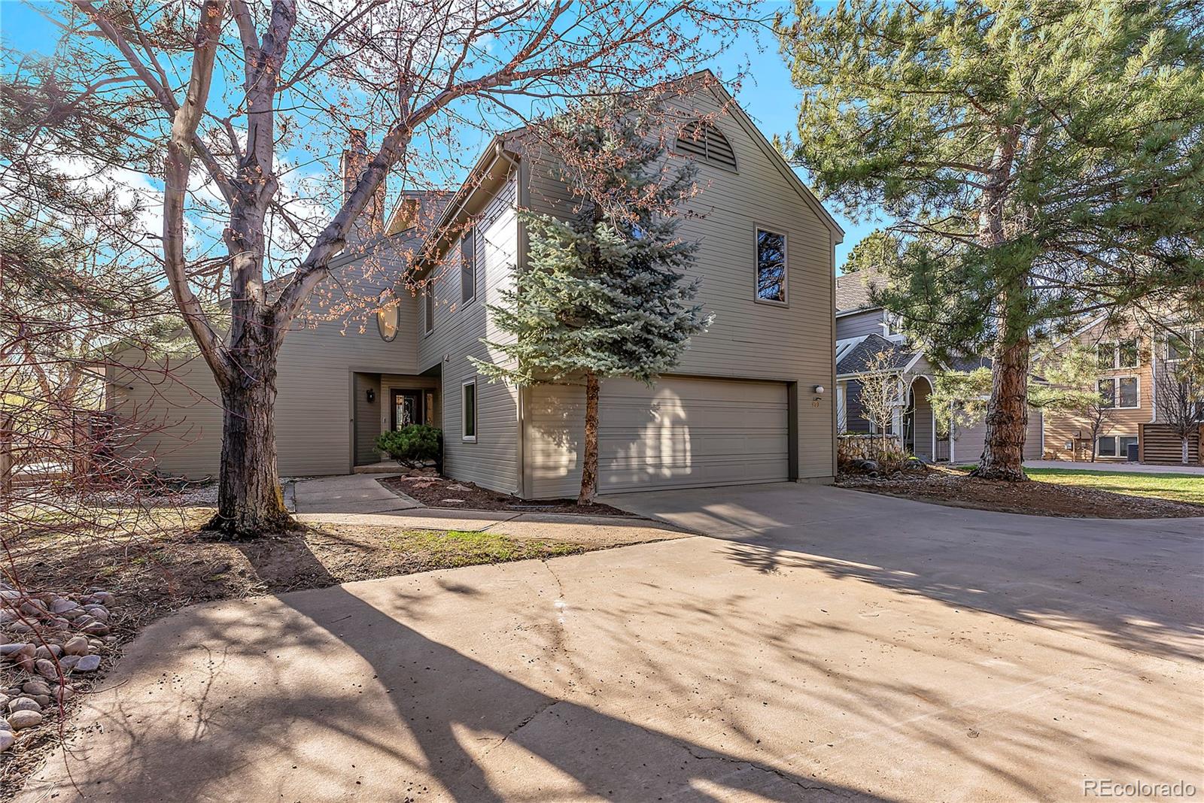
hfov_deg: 99.3
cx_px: 602
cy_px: 402
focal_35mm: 15
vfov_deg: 76.3
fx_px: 512
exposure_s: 1/80
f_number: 8
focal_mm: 15.3
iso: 80
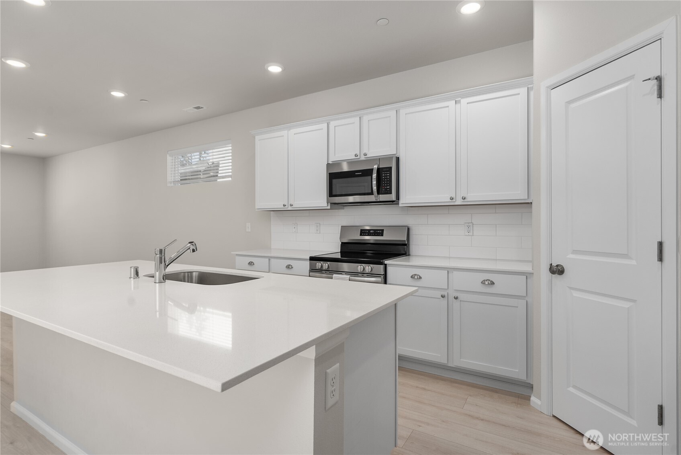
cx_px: 340
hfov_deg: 93.2
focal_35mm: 17
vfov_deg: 70.5
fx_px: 322
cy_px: 228
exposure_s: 1/25
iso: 1000
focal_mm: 17
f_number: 7.1
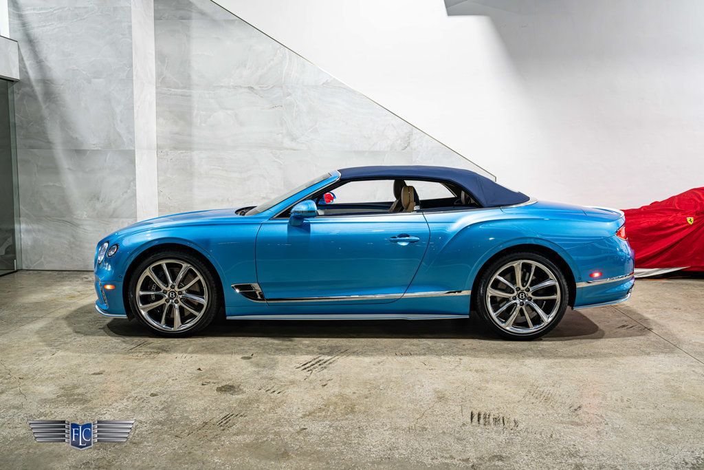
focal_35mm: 33
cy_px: 226
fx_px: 651
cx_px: 345
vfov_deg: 39.7
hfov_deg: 56.8
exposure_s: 1/30
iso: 1600
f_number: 5
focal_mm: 32
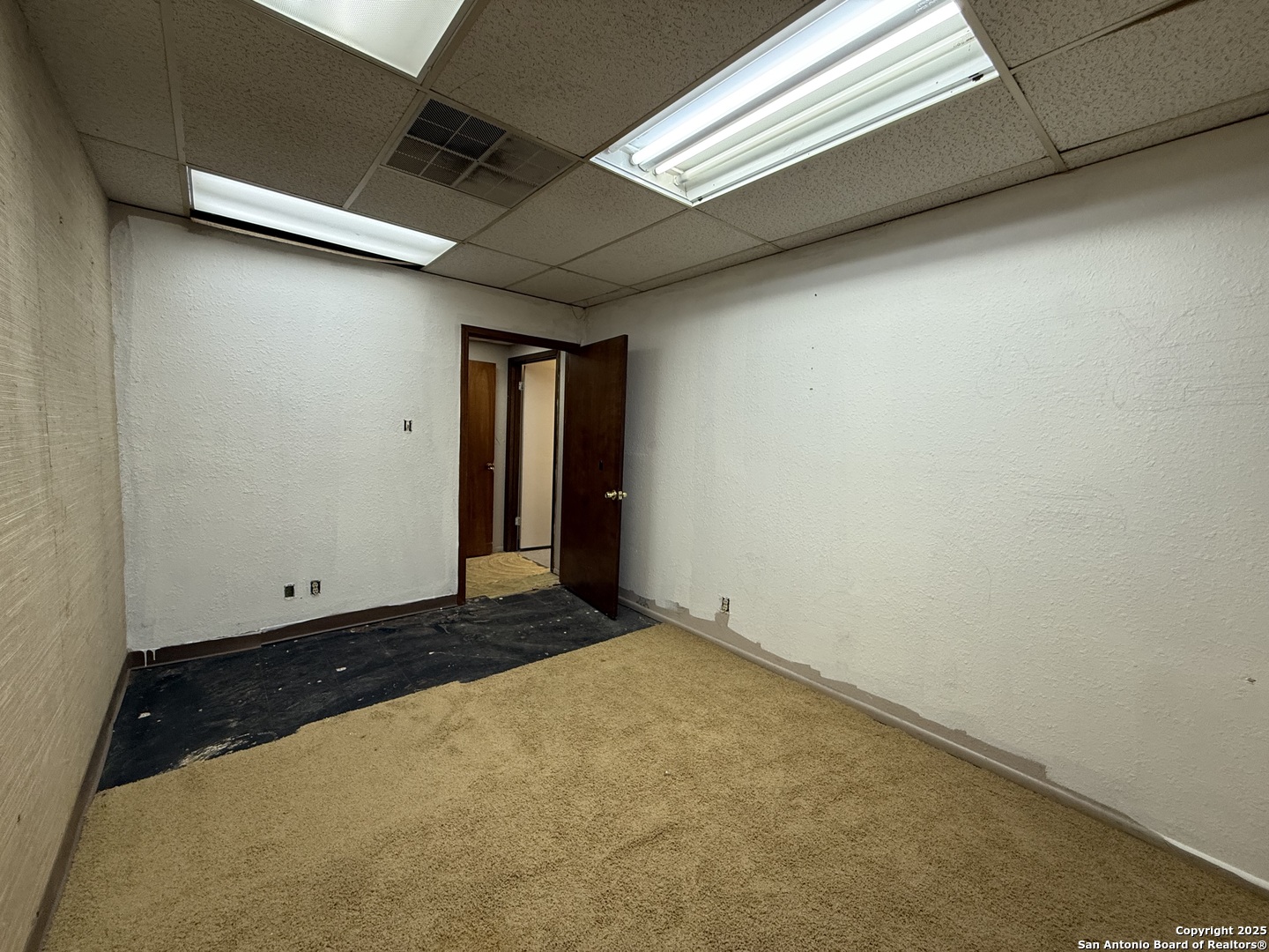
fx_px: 513
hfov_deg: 102.1
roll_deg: -2.6
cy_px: 476
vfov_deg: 85.7
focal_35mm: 14
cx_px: 634
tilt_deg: -5.3
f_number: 2.2
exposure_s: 1/120
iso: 200
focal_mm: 2.22
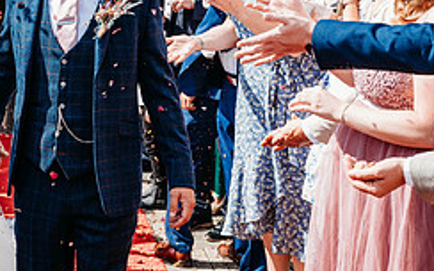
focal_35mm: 97
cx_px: 7
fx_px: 1146
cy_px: 21
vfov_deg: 13.3
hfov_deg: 20.8
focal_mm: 40
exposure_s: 1/800
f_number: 5
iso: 320
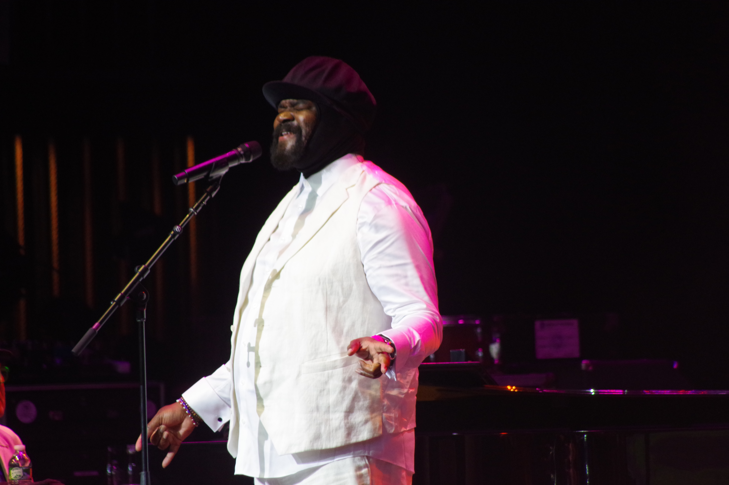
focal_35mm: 483
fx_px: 9772
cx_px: 364
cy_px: 242
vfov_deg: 2.8
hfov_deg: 4.3
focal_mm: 322
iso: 3200
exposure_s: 1/125
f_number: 8
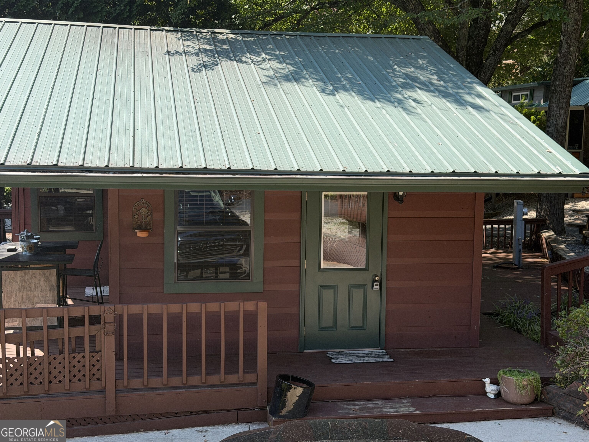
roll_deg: -1.2
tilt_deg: -6.5
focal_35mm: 48
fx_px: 817
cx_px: 294
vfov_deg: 30.3
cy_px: 221
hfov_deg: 39.7
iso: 64
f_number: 1.78
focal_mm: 6.76
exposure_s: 1/1883
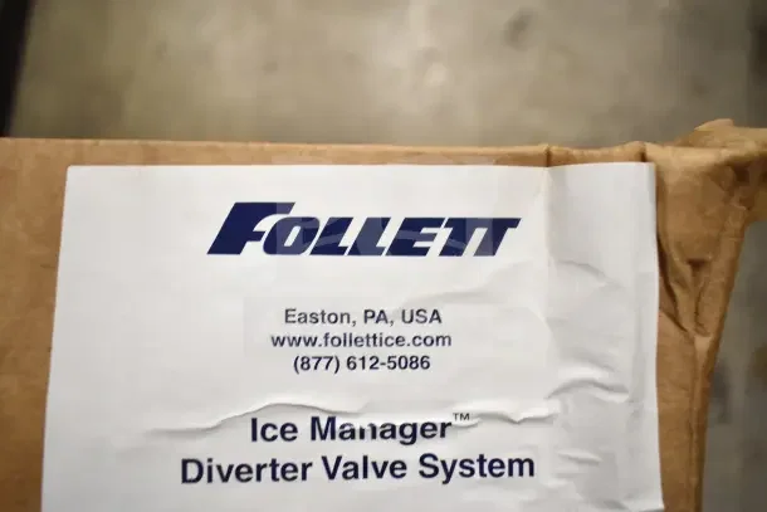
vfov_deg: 48.0
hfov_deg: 67.4
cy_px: 256
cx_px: 384
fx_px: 575
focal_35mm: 27
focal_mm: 18
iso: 720
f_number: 3.5
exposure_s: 1/30
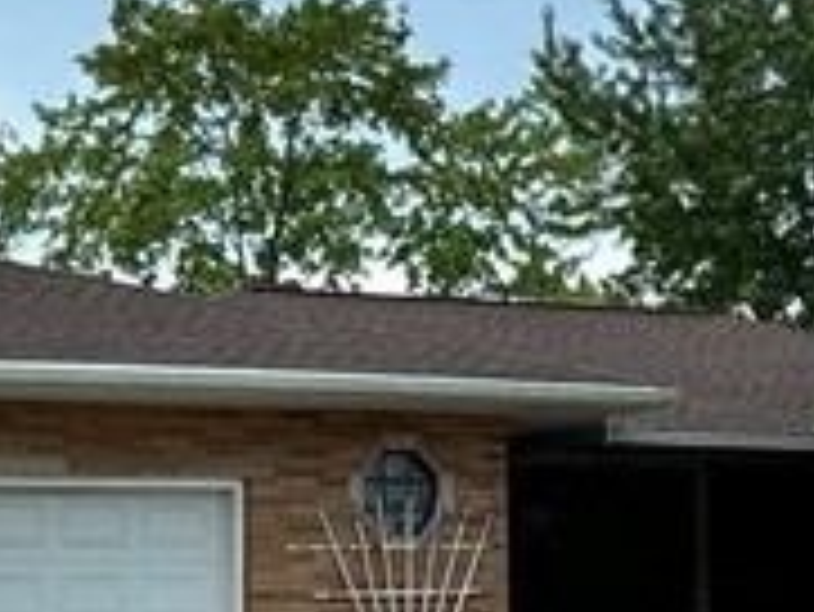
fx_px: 3200
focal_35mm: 136
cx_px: 854
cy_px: 369
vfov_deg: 10.9
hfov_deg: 14.2
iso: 80
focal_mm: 6.76
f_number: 1.78
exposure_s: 1/6410
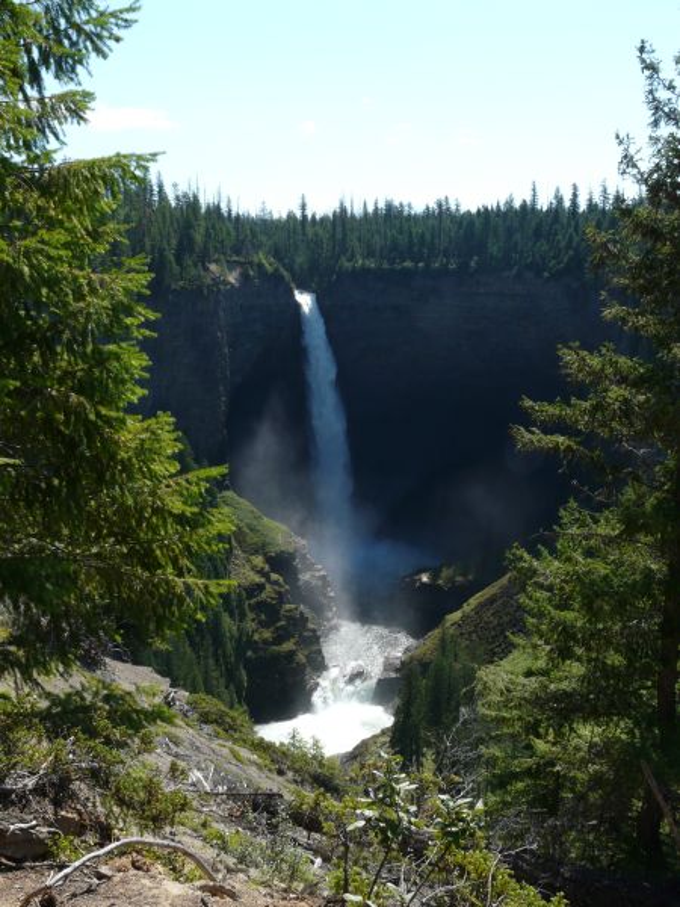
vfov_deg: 47.9
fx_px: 1021
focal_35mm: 39
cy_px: 454
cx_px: 340
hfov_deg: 36.8
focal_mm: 6.4
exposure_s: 1/250
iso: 100
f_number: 5.6
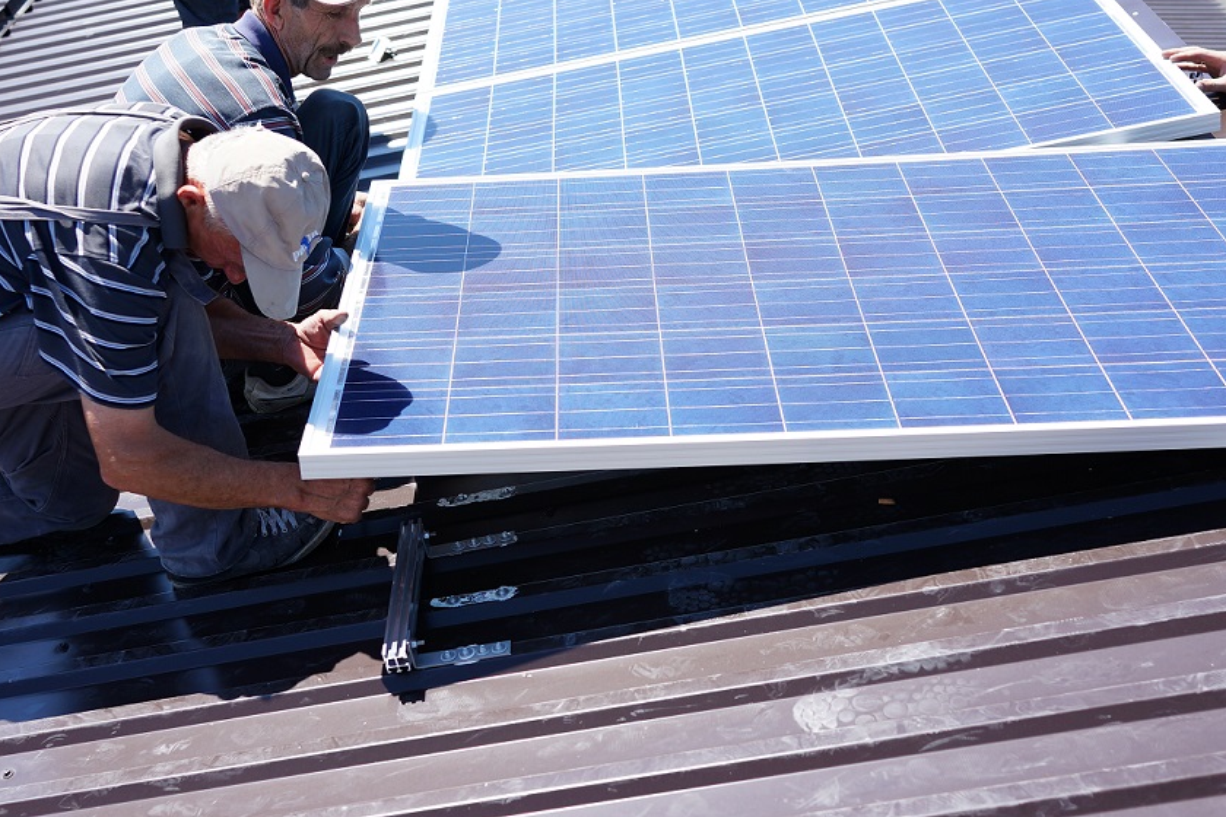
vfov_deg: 27.0
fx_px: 1703
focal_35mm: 50
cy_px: 399
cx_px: 563
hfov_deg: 39.6
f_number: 2.8
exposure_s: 1/2000
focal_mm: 35
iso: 200
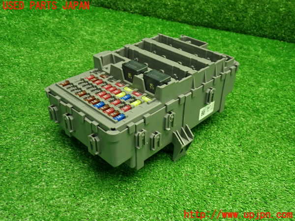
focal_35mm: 36
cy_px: 110
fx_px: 307
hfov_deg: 51.4
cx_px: 148
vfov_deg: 39.7
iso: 320
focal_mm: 6.37
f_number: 2.5
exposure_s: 1/40
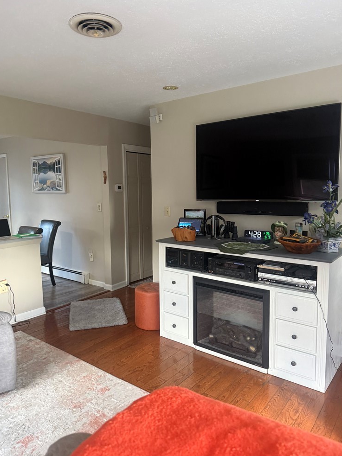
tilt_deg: -6.4
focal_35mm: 25
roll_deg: +0.5
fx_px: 329
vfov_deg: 69.4
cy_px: 225
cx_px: 167
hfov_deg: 54.9
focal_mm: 6.76
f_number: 1.78
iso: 250
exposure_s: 1/60
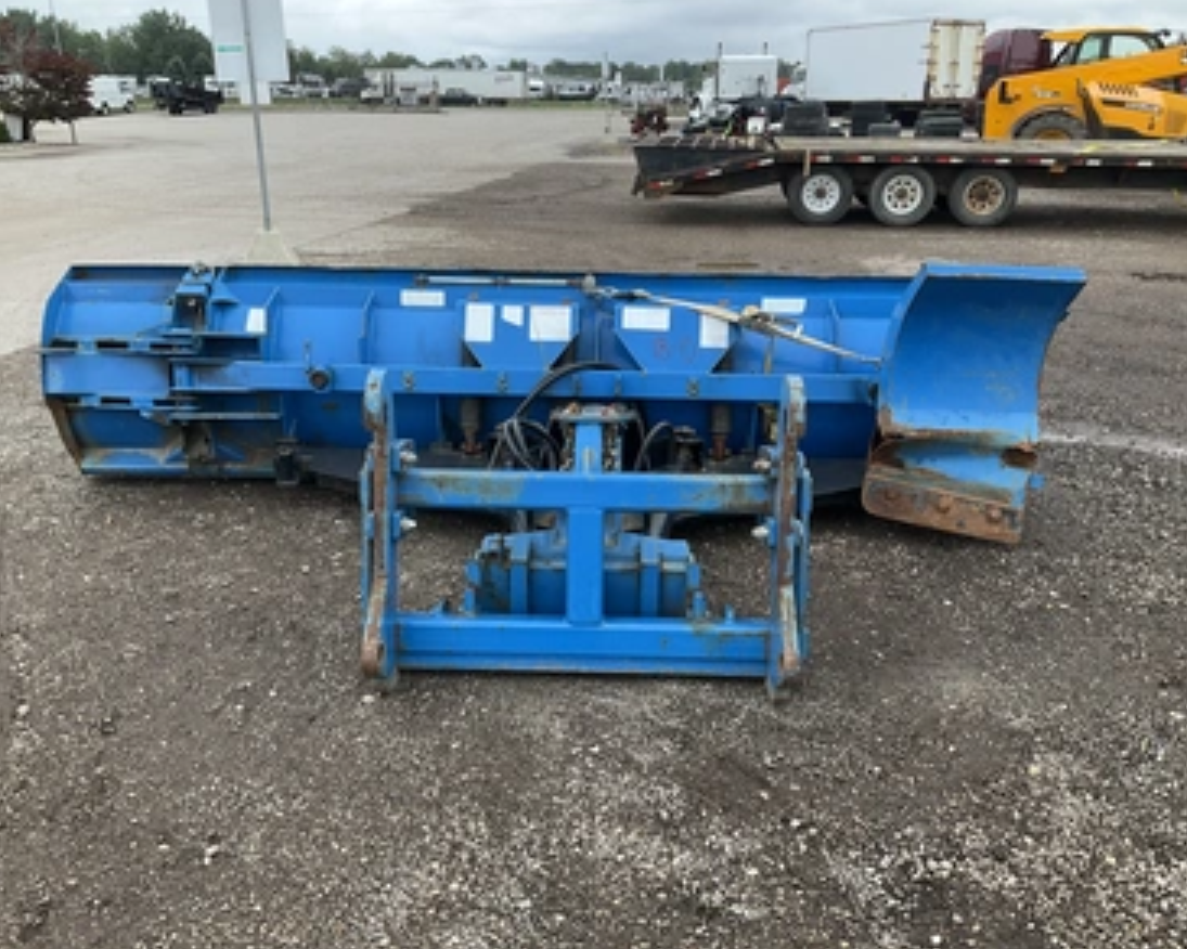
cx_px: 595
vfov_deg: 47.1
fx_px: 1089
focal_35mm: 31
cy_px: 468
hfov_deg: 57.2
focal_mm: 3
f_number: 1.8
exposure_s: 1/129
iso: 16
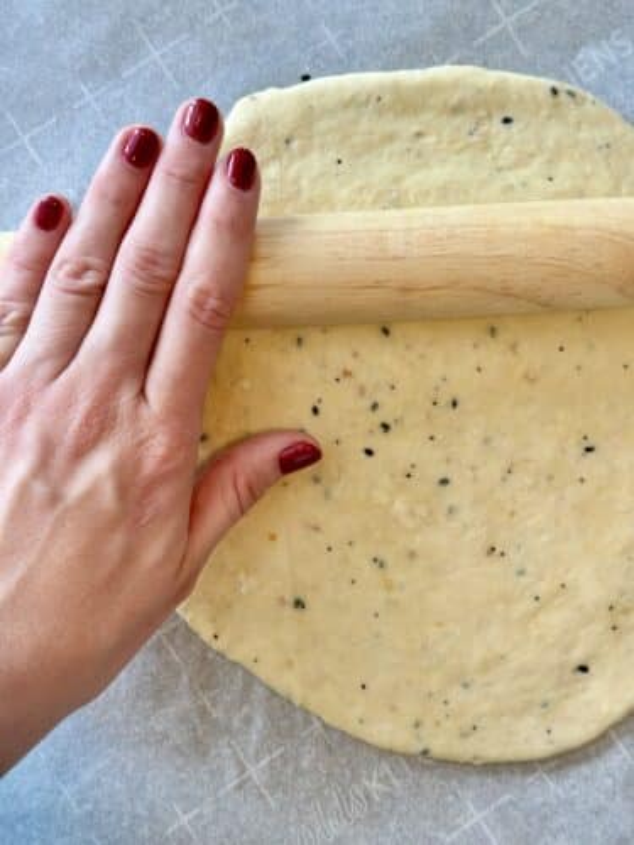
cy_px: 422
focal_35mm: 48
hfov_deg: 30.3
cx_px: 317
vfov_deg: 39.7
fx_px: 1172
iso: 64
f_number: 1.78
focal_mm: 6.86
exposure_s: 1/120
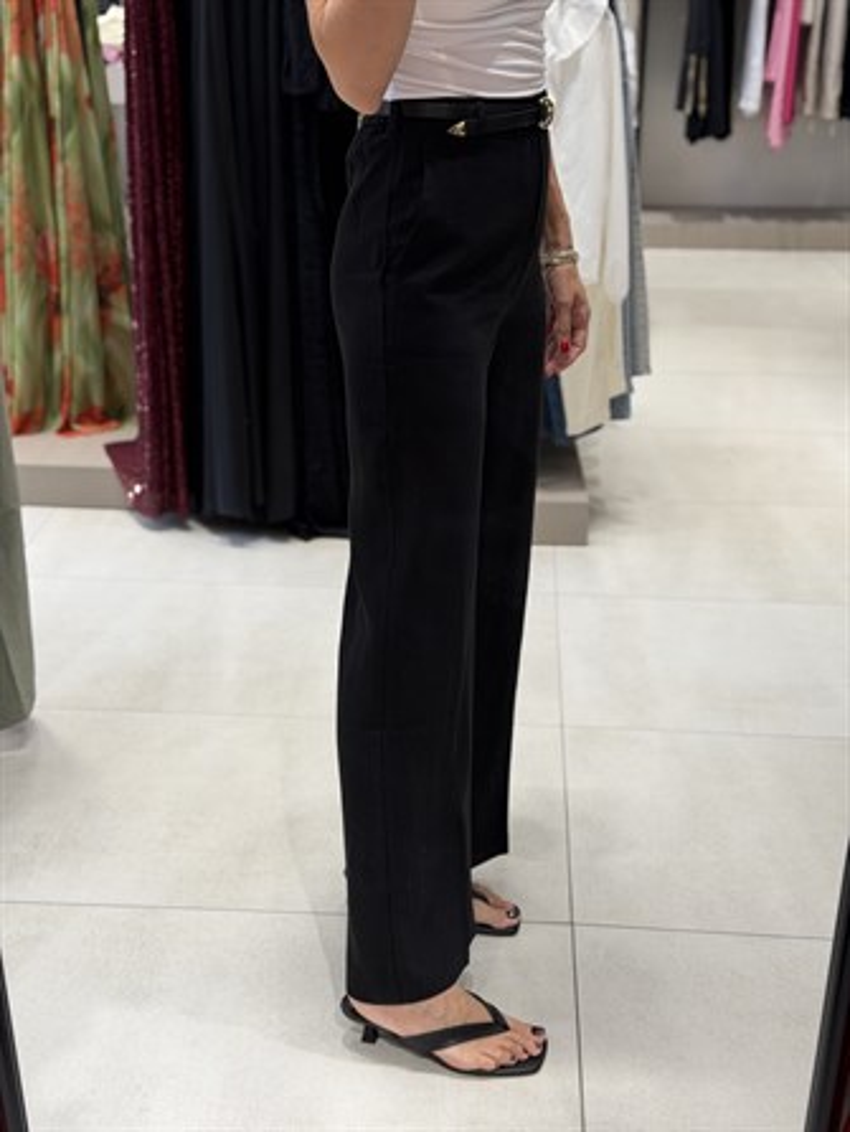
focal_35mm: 48
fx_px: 1570
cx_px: 425
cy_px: 566
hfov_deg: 30.3
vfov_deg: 39.6
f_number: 1.78
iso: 50
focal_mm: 6.76
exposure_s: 1/100
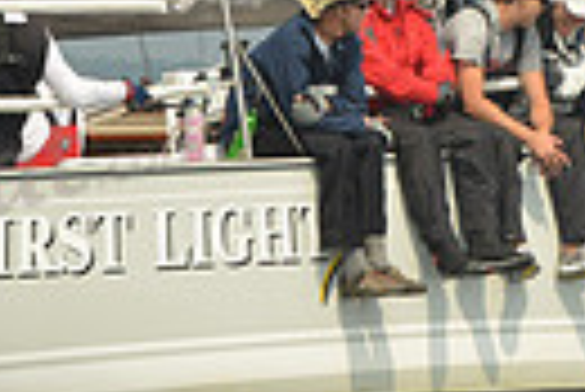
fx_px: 7256
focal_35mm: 446
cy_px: -88
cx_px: 441
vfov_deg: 3.1
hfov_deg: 4.6
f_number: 9
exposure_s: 1/1250
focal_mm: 100
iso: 320
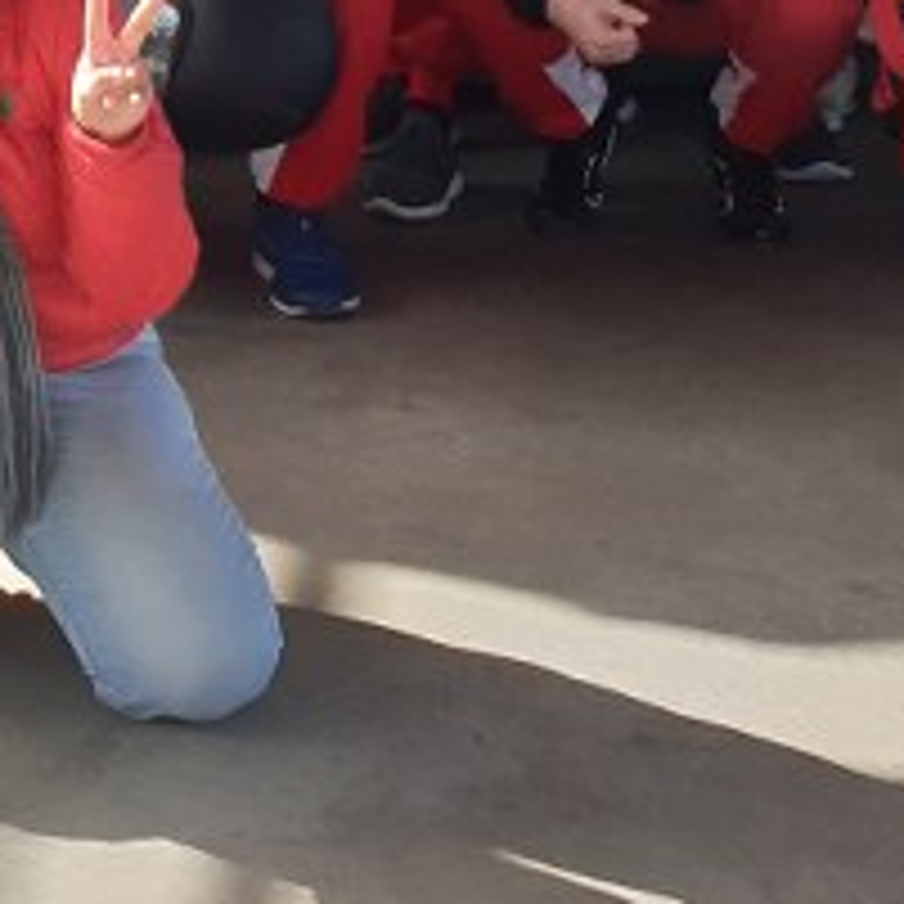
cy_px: -864
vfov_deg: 12.6
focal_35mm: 122
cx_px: -371
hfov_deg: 13.6
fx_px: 3605
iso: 50
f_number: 2.4
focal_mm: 4.3
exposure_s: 1/484
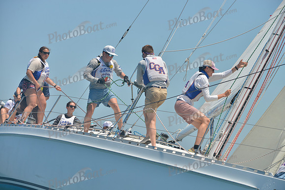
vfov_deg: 6.9
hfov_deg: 10.3
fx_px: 1584
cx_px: 142
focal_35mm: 200
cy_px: 95
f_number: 7.1
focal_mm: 200
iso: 280
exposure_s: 1/1000
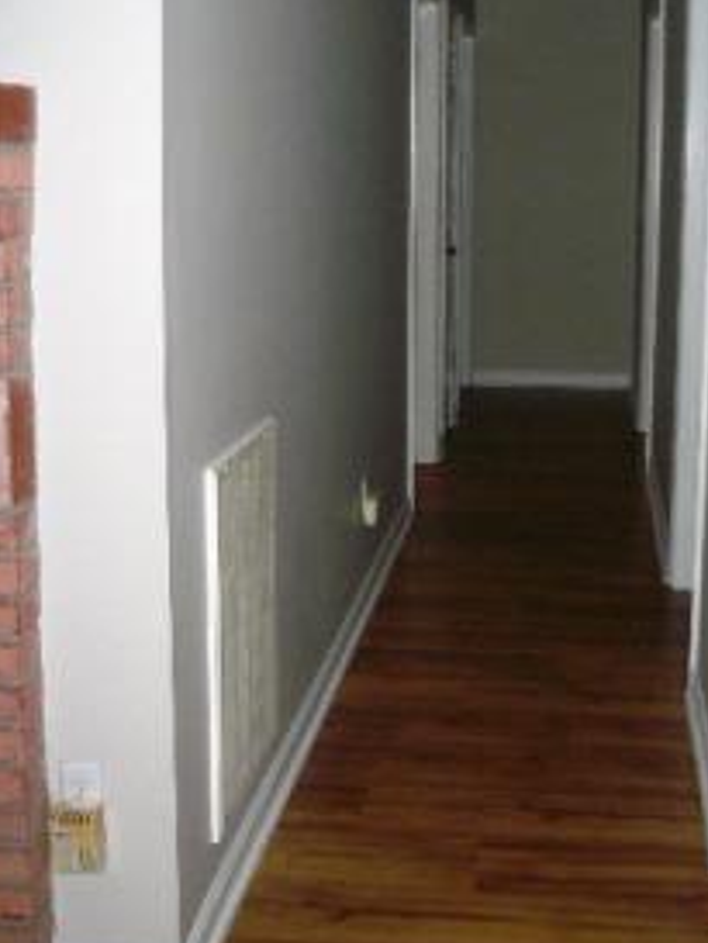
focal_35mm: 46
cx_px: 484
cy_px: 263
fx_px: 1253
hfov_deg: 31.2
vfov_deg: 40.3
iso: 160
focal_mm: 4.6
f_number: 2.8
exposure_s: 1/30
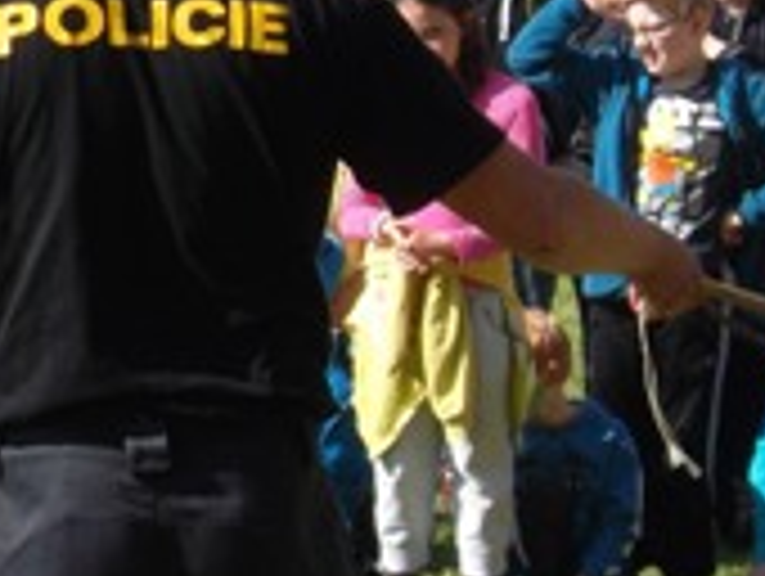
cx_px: -477
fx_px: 5245
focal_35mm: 237
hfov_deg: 8.1
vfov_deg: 6.3
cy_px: 310
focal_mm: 11.2
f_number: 5.6
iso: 80
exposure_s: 1/210
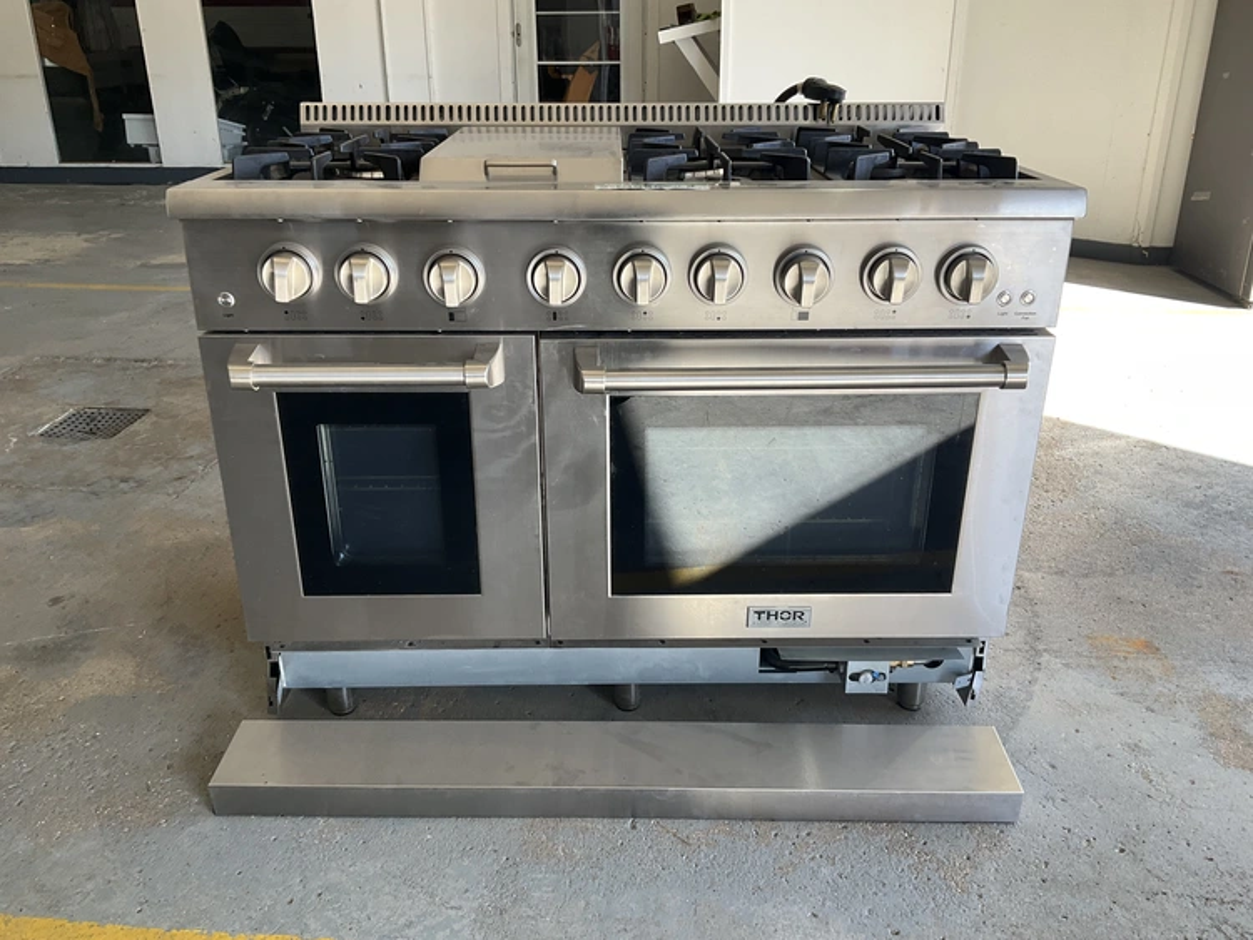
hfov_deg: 61.6
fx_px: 1050
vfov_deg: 48.3
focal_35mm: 29
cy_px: 470
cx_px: 626
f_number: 1.8
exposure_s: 1/120
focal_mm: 3
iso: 25
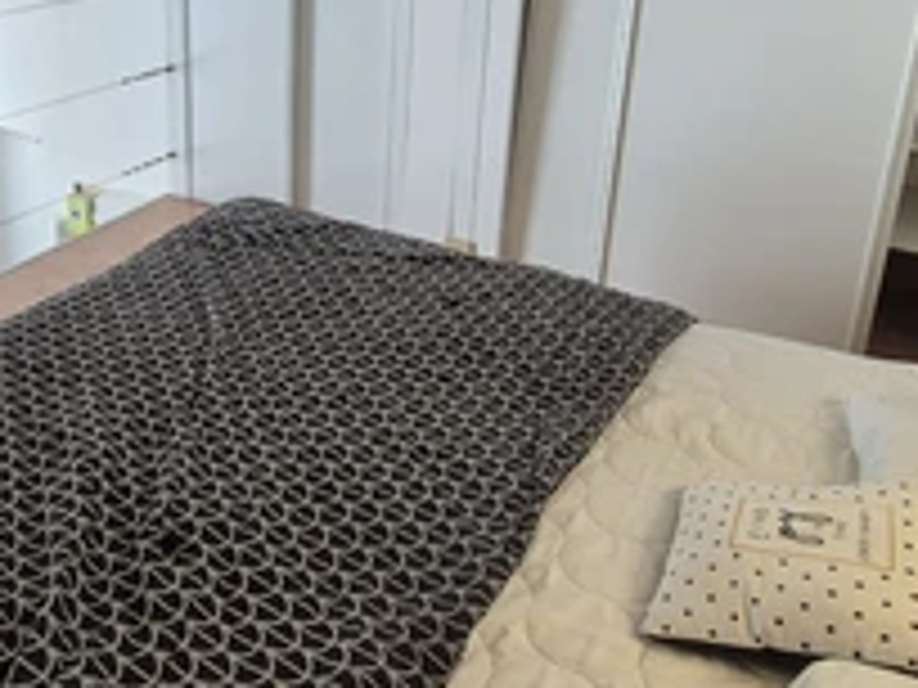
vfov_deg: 40.1
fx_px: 902
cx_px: 236
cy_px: 139
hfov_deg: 51.8
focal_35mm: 34
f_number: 2.2
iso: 125
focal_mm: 2.2
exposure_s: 1/50
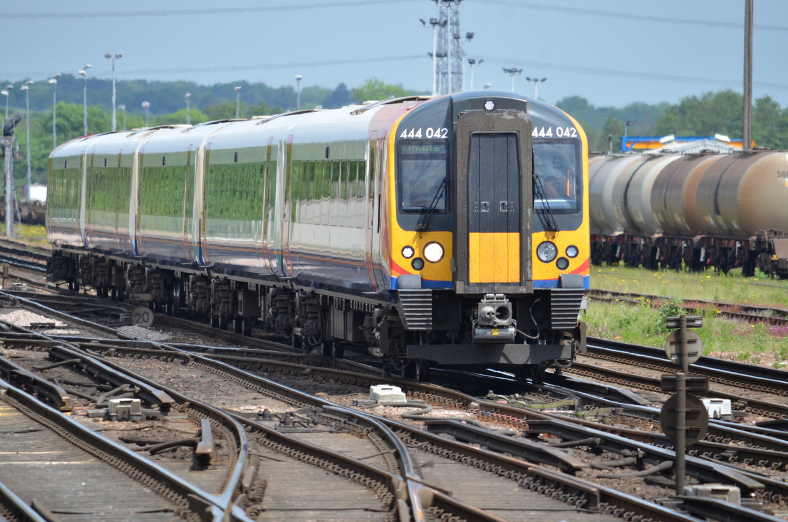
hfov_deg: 4.6
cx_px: 394
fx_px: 9830
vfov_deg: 3.0
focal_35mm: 450
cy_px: 261
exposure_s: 1/640
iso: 200
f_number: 6.3
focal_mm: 300
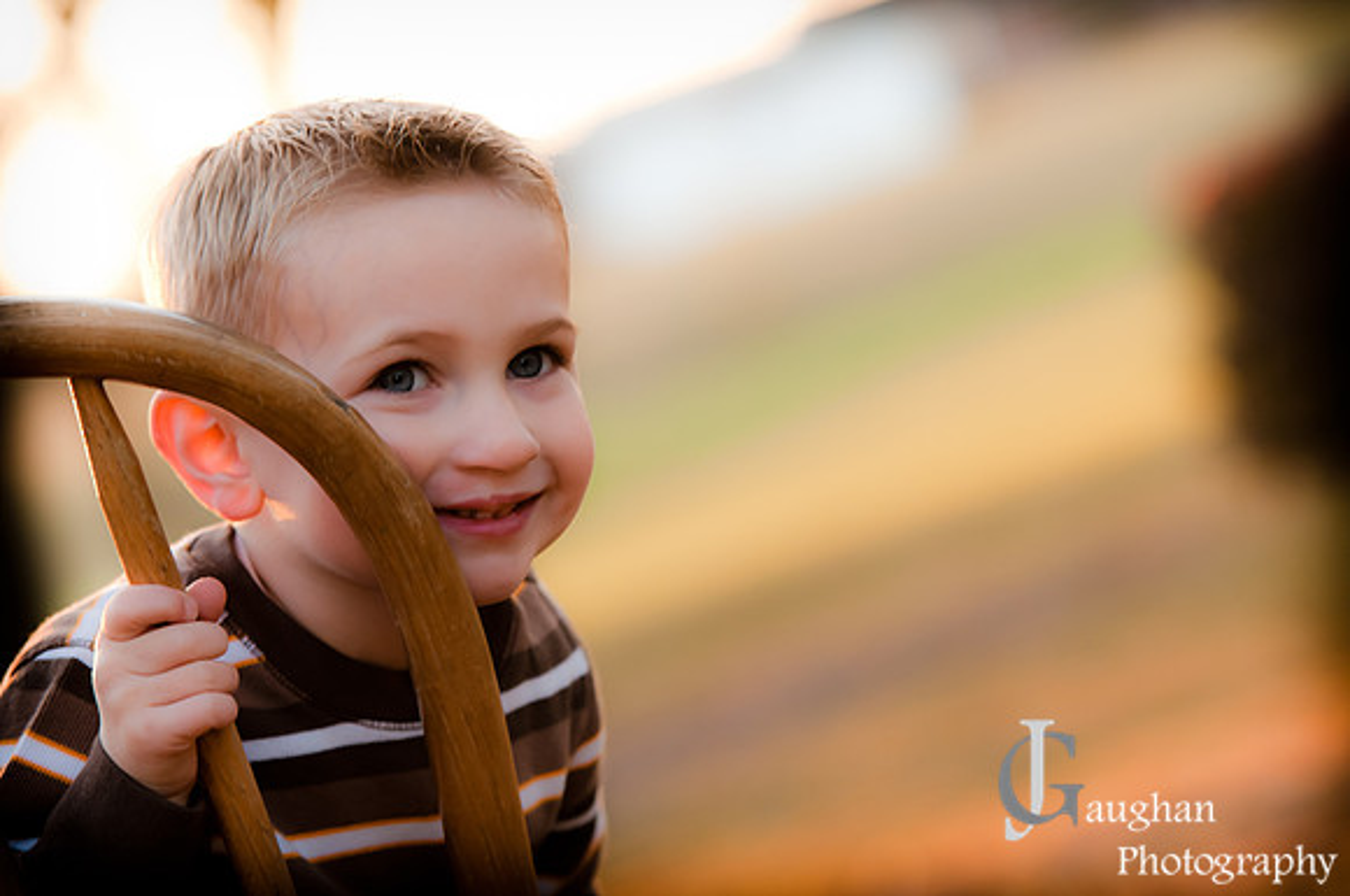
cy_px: 448
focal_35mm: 168
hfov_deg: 12.2
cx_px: 675
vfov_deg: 8.1
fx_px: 6291
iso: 800
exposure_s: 1/250
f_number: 3.5
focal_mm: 112
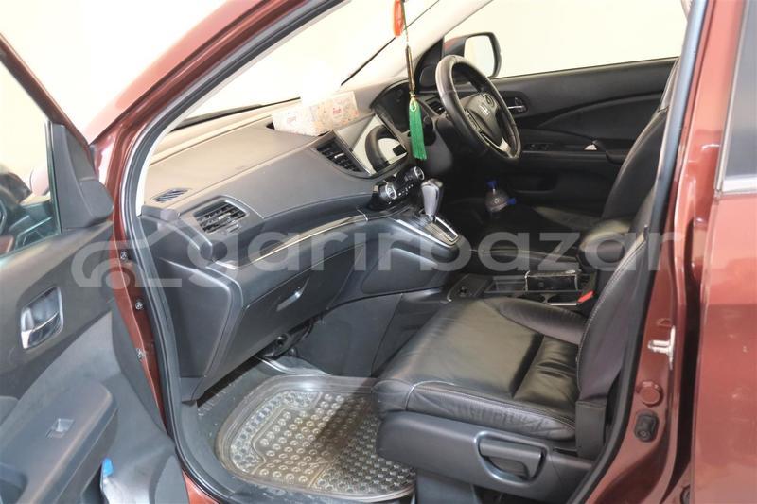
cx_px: 378
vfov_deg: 35.0
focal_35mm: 38
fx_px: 799
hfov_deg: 50.7
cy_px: 252
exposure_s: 1/6.5
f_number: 4.4
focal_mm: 25.6
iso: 6400
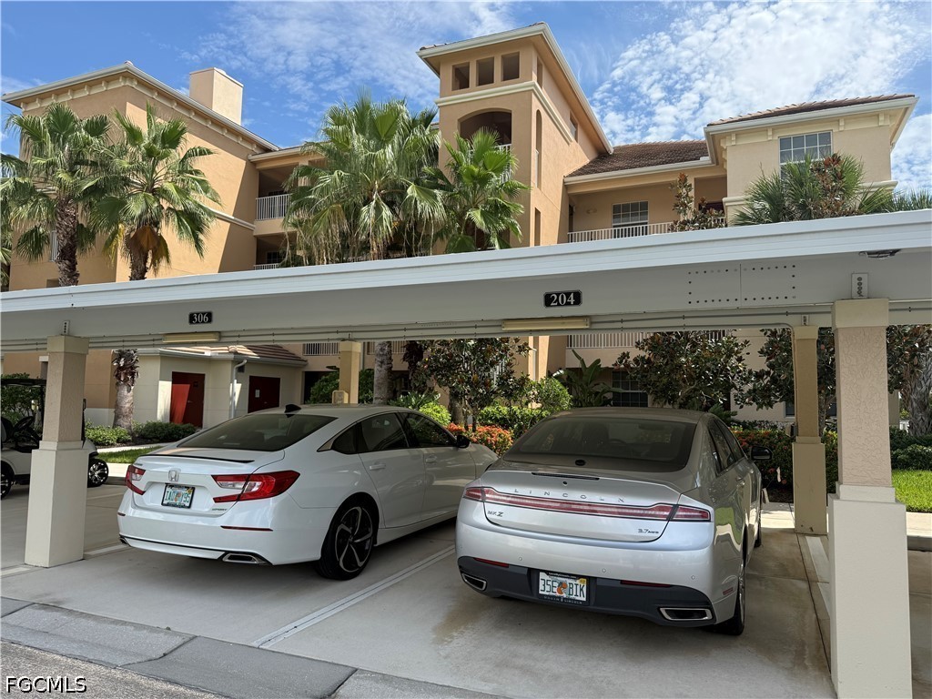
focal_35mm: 24
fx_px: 646
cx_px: 466
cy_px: 350
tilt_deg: +5.1
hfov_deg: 71.6
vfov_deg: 56.8
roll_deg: -1.1
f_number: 1.78
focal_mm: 6.76
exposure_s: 1/4405
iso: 100
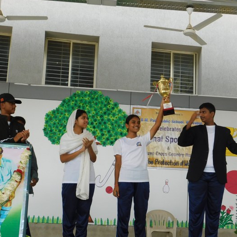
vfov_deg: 25.0
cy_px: 132
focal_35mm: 69
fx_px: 534
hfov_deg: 24.8
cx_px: 166
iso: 125
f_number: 3.8
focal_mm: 9
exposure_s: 1/160
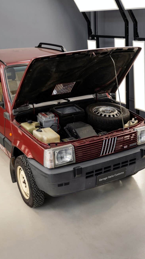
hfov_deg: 24.9
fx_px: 328
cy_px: 129
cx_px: 79
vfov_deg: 42.9
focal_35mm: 48
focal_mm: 45
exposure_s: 1/80
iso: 250
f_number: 2.8
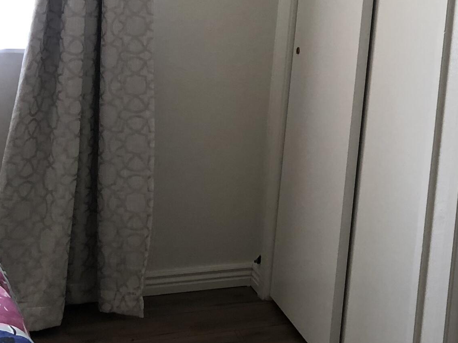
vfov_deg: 19.2
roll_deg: -6.3
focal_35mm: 74
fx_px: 979
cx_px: 531
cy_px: -23
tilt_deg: -3.7
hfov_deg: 24.2
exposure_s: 1/24
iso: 40
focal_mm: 3.99
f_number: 1.8
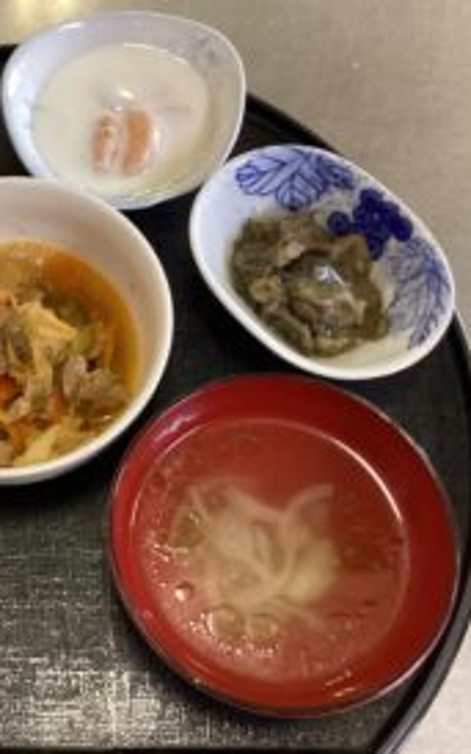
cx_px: 45
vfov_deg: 44.4
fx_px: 925
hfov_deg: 27.5
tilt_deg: -69.3
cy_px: 384
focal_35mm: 45
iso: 320
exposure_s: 1/40
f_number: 2.4
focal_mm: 3.3
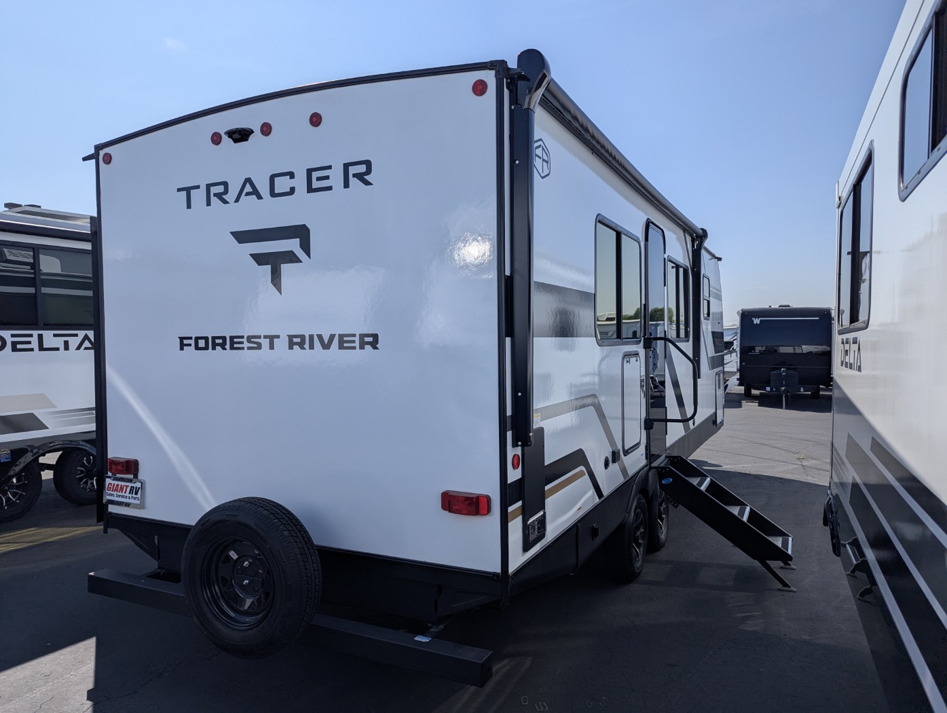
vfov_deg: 56.9
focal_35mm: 24
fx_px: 657
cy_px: 356
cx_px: 474
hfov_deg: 71.5
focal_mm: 6.81
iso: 47
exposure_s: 1/3774
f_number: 1.85
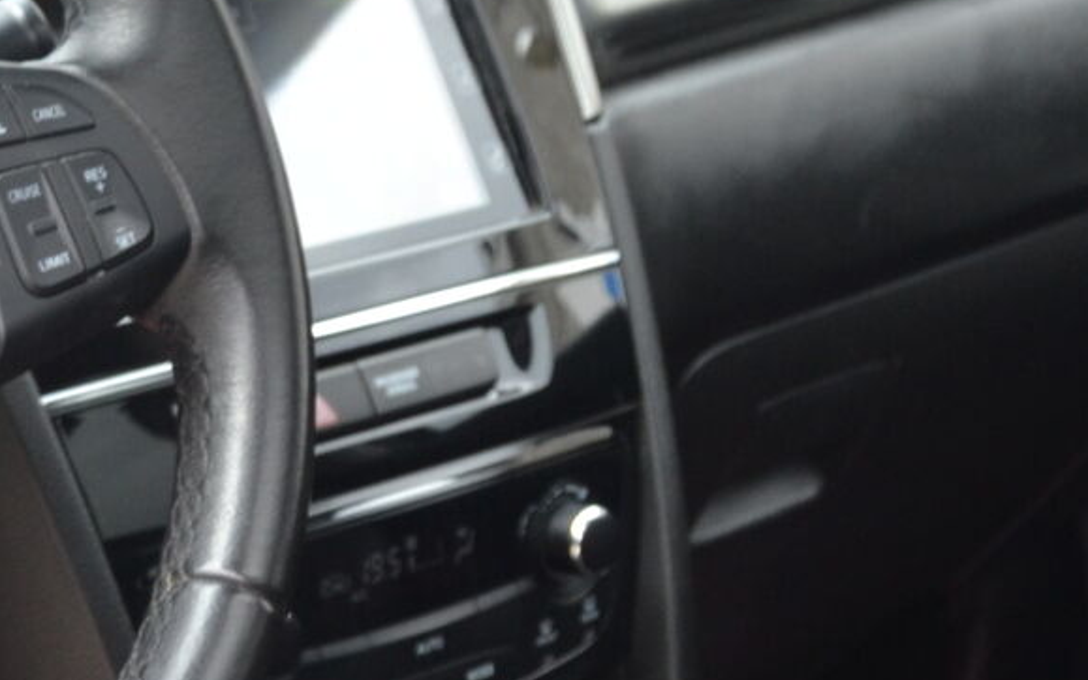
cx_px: -274
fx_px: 3460
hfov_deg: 17.0
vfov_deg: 11.2
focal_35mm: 117
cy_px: 483
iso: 400
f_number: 5.6
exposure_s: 1/125
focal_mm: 23
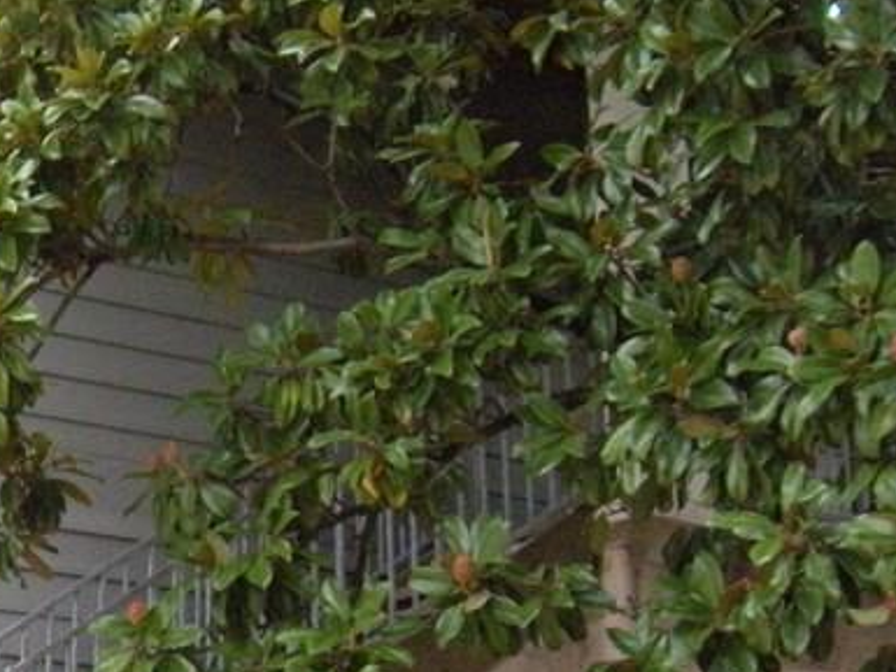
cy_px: 479
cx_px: -72
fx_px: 2408
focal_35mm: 93
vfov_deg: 15.8
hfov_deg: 20.2
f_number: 3.8
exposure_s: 1/55.7
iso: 400
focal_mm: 5.9
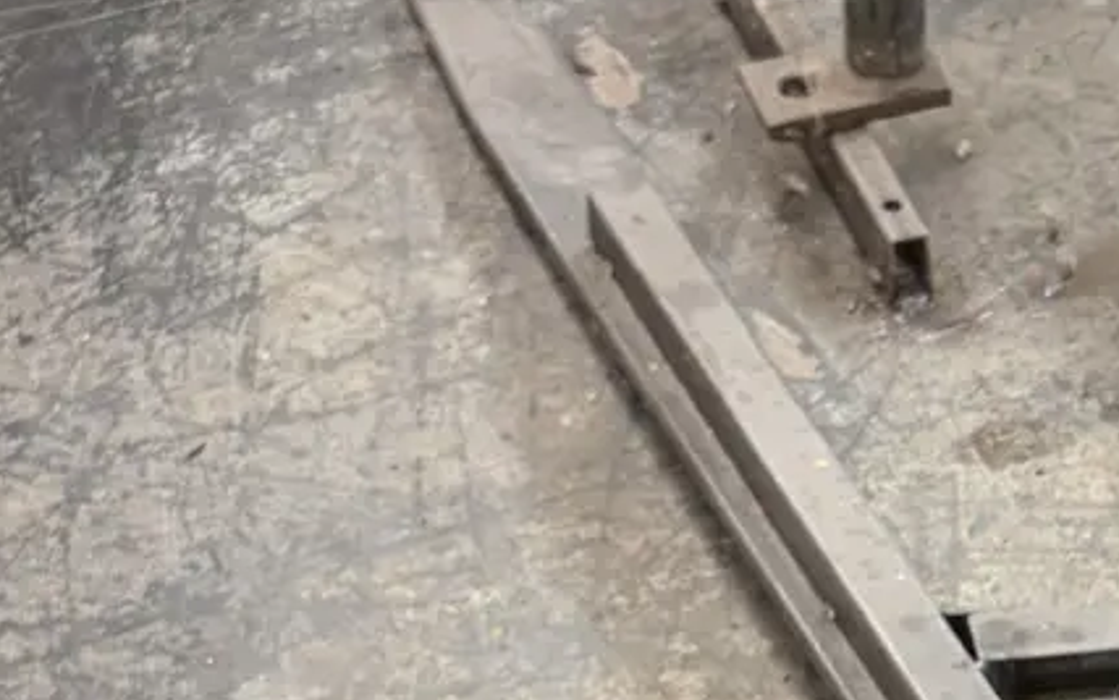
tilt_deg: -51.5
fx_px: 3782
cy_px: 1125
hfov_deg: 15.2
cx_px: 1800
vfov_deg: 10.2
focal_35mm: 124
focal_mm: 5.96
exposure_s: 1/71
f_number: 1.6
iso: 125
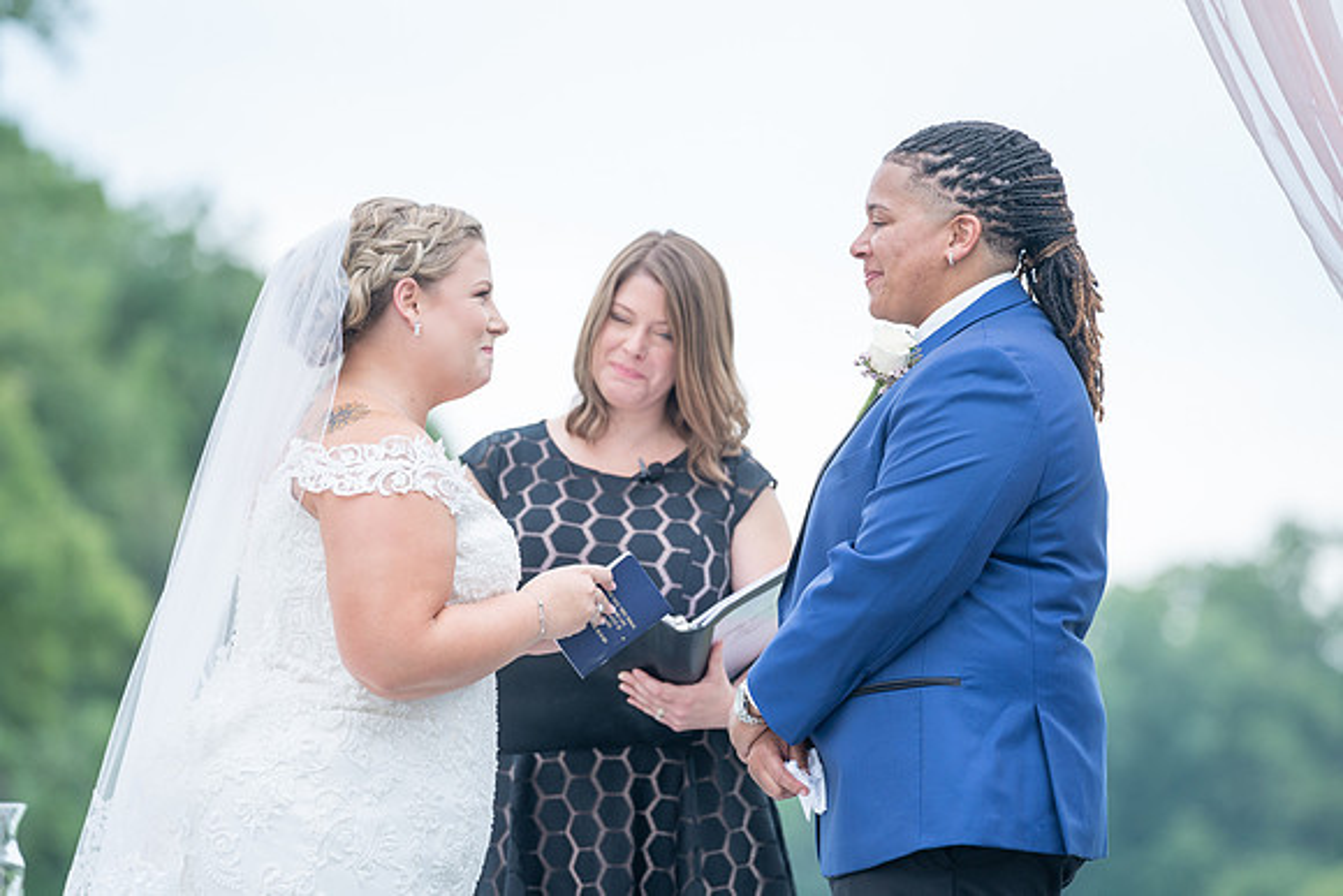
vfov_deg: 6.2
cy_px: 477
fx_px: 8209
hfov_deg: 9.4
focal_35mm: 220
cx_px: 738
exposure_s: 1/200
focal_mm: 198
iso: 160
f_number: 4
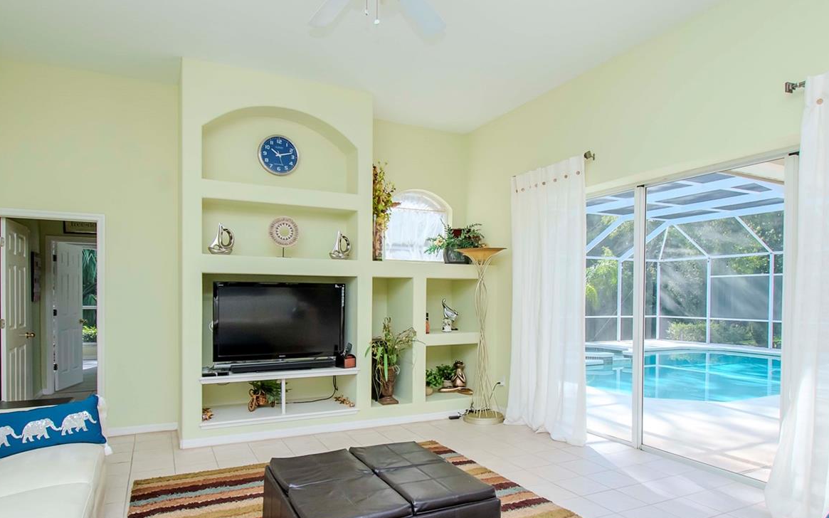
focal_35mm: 21
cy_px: 322
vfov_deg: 56.6
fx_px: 474
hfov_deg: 82.3
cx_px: 423
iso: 800
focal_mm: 10
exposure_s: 1/160
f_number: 9
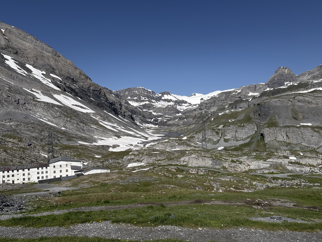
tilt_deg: +2.2
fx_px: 223
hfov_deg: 71.6
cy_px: 121
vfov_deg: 56.8
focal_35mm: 24
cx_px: 161
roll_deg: +2.8
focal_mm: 6.76
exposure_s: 1/9009
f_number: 1.78
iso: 80
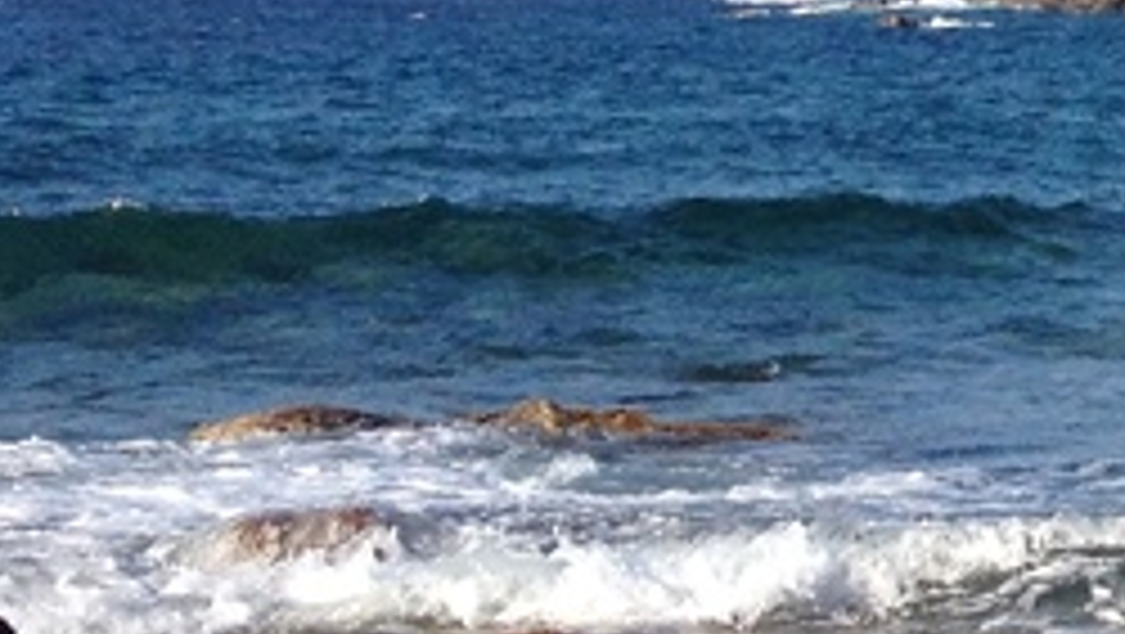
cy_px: 36
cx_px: 2520
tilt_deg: -2.2
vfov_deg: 6.6
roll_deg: -0.6
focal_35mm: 183
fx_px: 5462
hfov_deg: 10.4
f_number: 2.4
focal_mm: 4.28
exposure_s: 1/1346
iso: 50
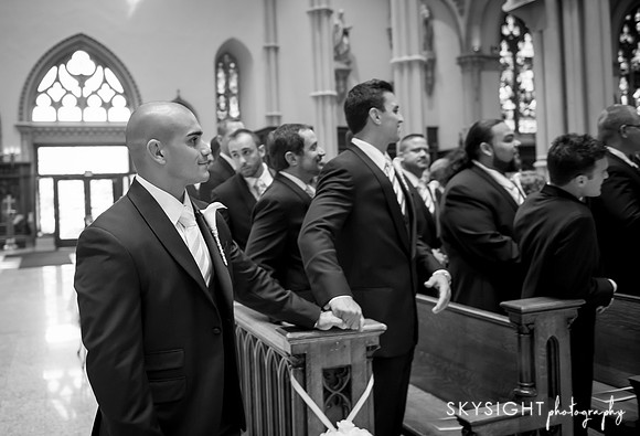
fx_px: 609
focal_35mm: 34
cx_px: 265
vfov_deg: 39.3
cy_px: 190
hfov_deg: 55.1
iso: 1600
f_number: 2.8
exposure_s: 1/80
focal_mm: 29
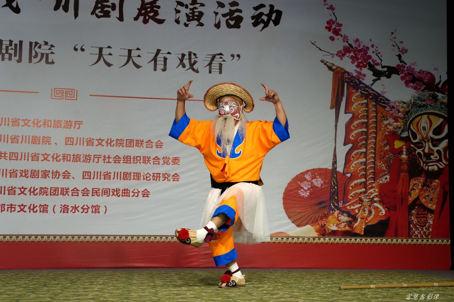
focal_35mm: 47
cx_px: 227
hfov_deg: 41.9
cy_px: 151
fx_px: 593
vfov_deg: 28.6
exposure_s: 1/160
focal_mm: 47
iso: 400
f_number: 4
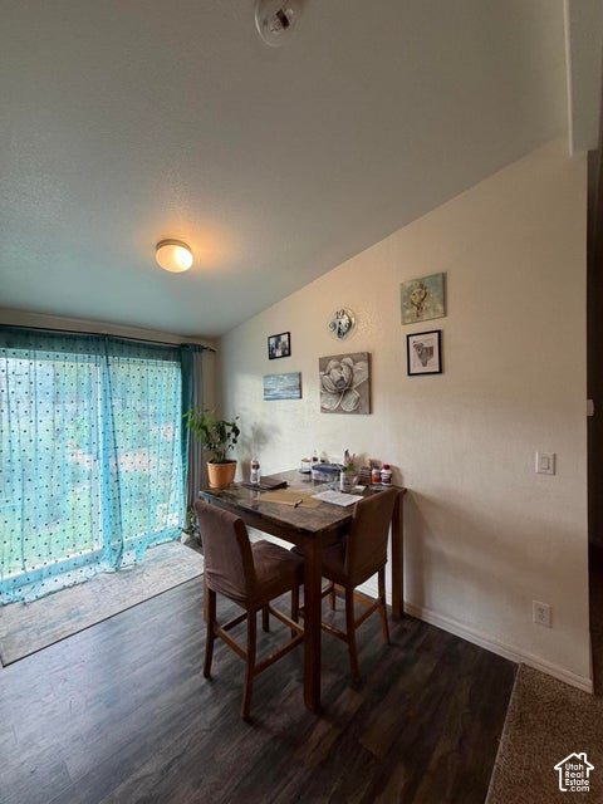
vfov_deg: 102.1
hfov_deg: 85.7
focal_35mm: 14
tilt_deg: +0.6
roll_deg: +1.9
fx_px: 325
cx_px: 302
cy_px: 402
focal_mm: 2.22
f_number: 2.2
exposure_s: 1/60
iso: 200
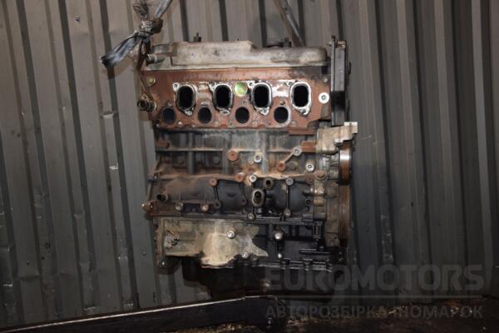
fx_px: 520
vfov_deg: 35.5
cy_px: 166
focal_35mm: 38
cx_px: 250
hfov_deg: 51.3
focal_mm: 25
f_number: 5
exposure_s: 1/60
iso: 800
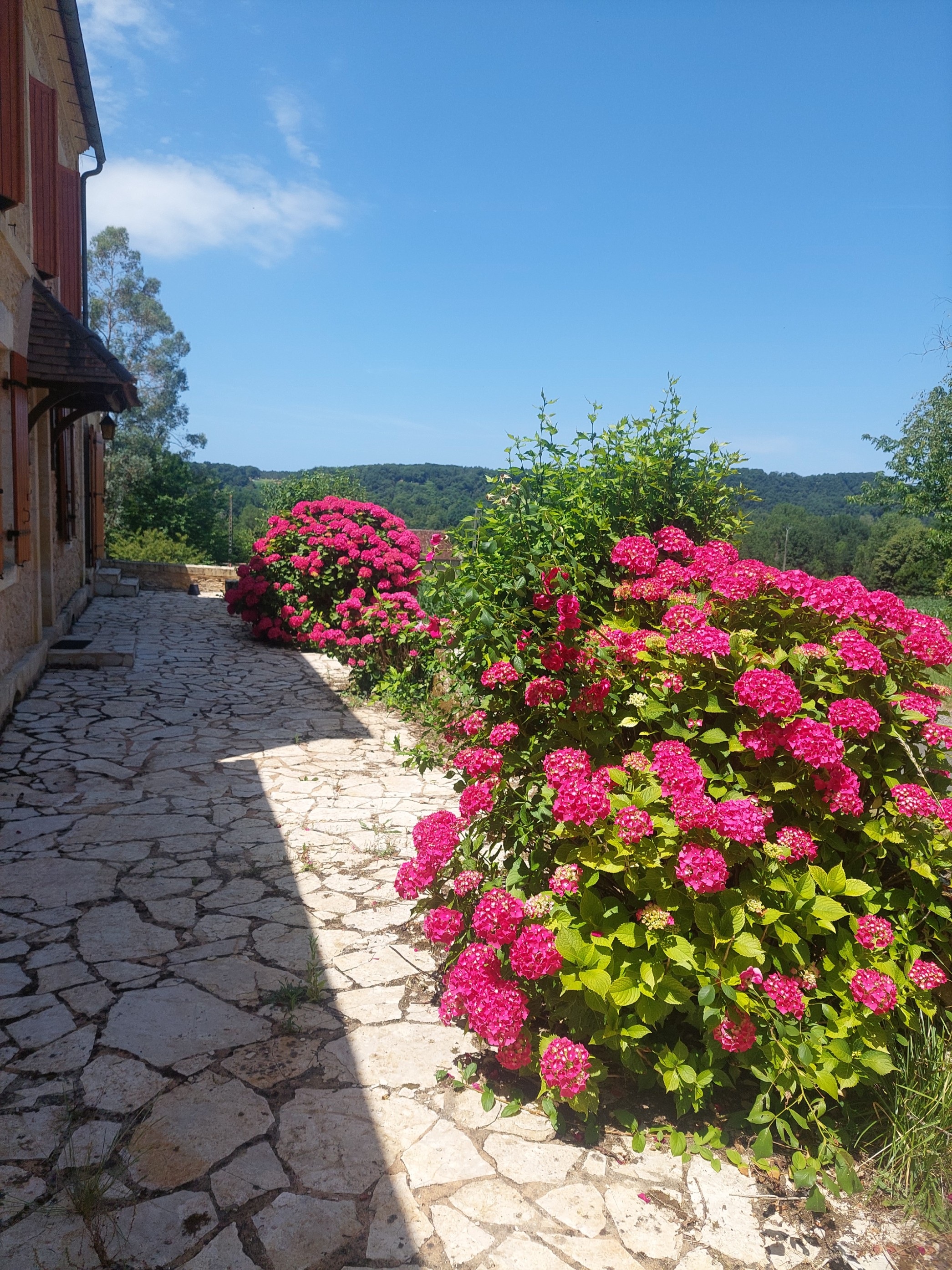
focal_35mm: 25
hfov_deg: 54.9
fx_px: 917
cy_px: 635
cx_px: 476
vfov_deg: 69.4
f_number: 1.8
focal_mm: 5.23
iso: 40
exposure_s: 1/1553
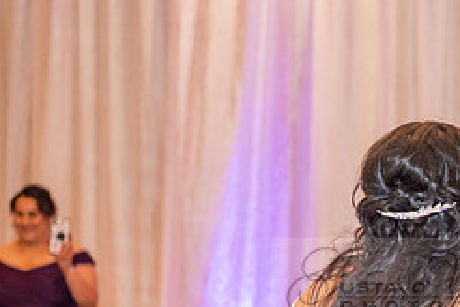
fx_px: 2108
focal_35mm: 165
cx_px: 434
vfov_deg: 8.3
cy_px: 282
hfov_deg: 12.3
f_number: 3.5
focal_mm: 70
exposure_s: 1/160
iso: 1600
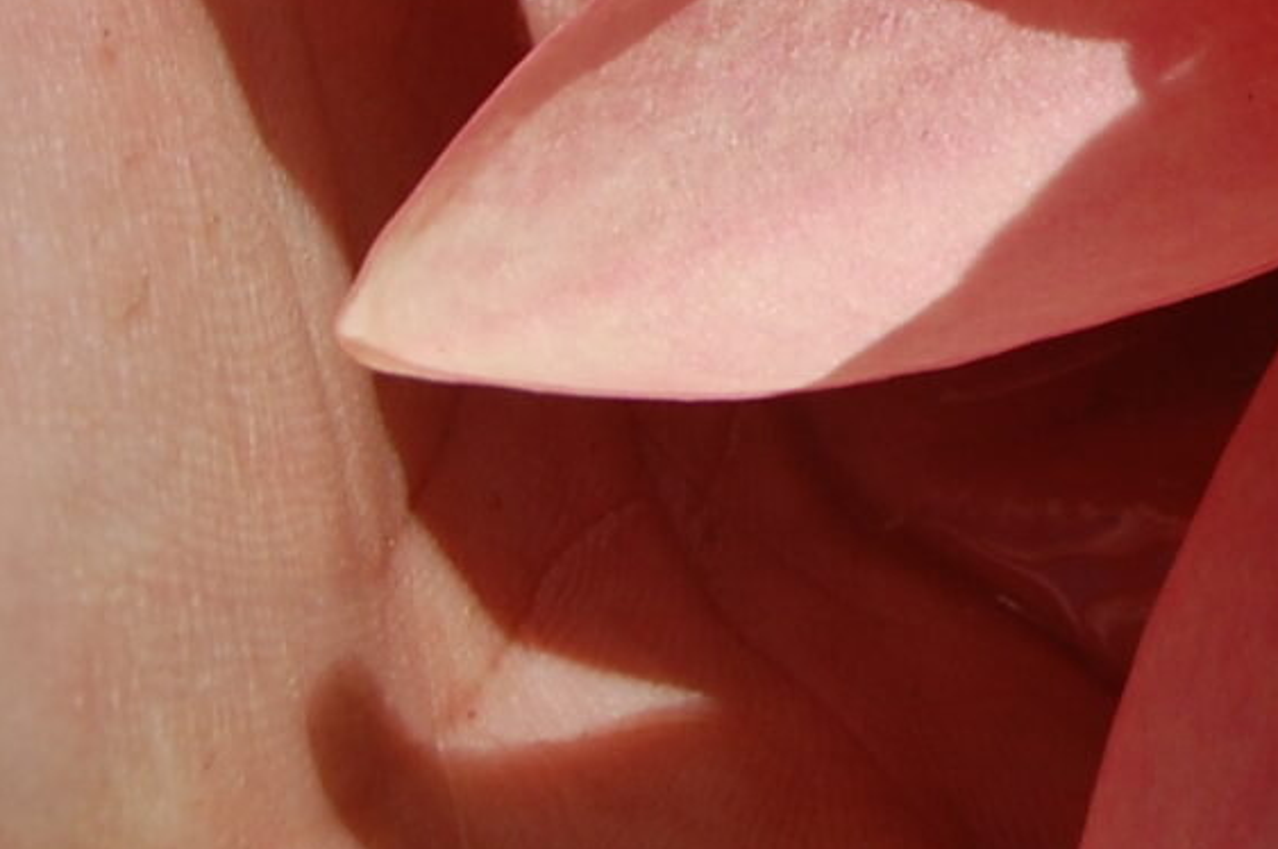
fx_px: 9680
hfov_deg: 7.4
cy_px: -949
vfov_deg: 4.9
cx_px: 2175
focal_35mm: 273
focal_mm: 40
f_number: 11
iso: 200
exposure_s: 1/500
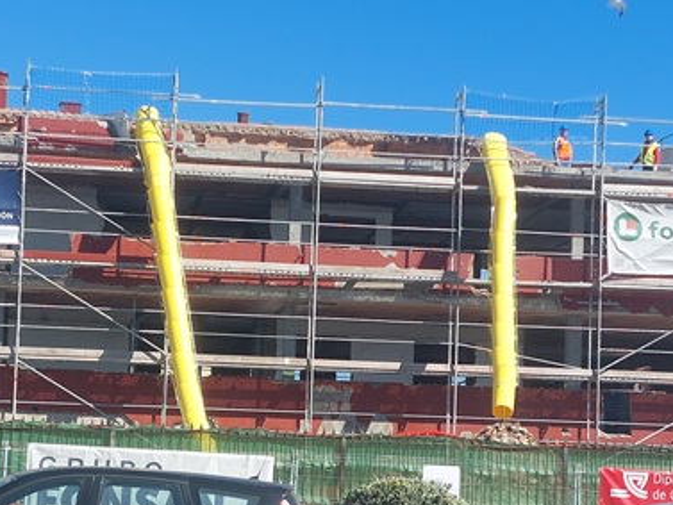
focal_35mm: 53
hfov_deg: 36.1
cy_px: 364
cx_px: 295
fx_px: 1031
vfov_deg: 27.2
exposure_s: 1/1021
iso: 25
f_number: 1.8
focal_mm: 5.23
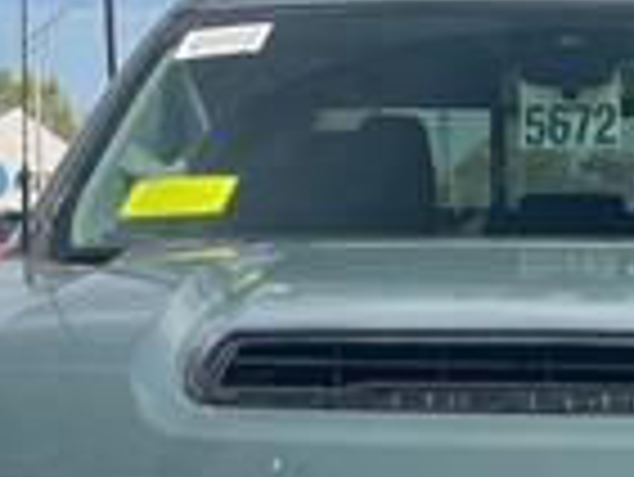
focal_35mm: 118
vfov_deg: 11.9
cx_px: 562
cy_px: 778
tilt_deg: -14.0
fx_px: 2163
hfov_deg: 16.5
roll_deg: -1.5
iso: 32
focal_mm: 4.2
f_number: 1.6
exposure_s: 1/662
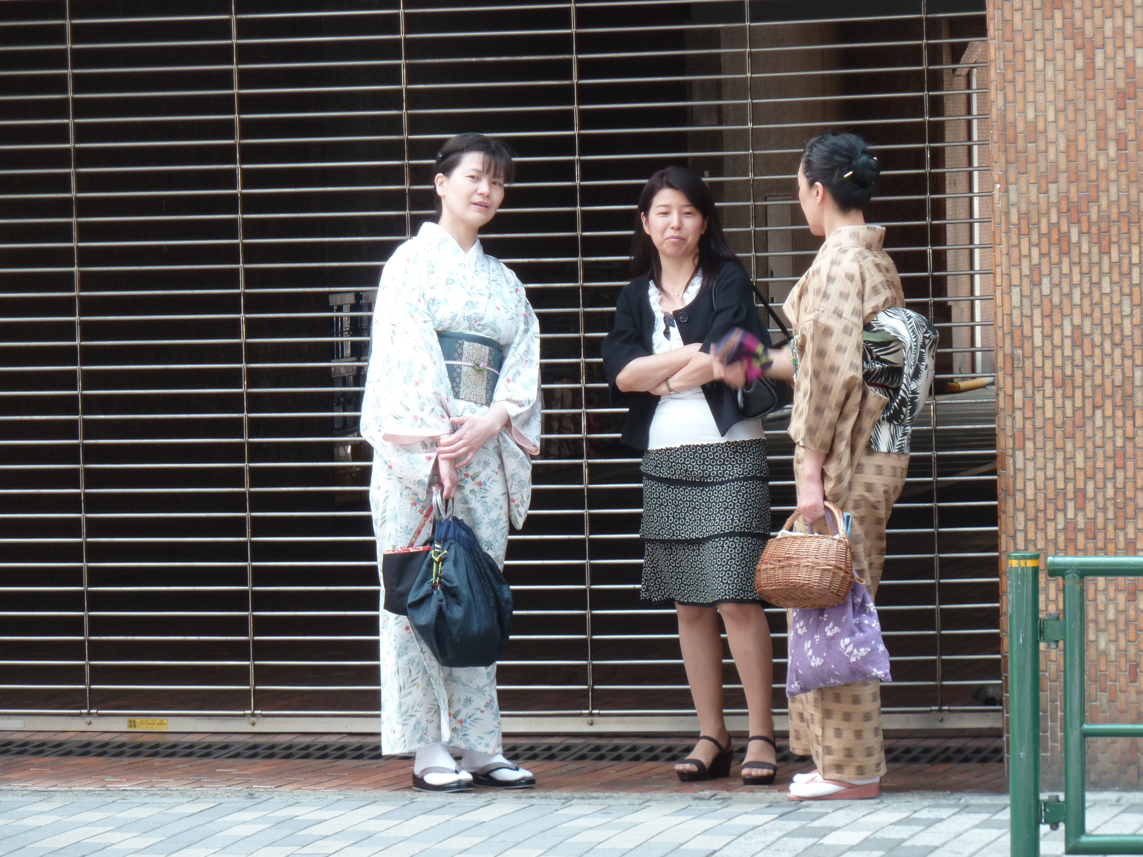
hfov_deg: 11.7
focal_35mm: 169
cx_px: 572
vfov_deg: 8.8
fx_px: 5580
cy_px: 428
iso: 125
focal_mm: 27.8
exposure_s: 1/60
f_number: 4.5
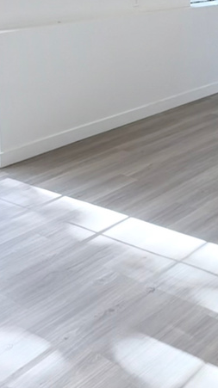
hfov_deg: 22.9
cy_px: 120
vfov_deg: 39.3
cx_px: 153
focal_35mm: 52
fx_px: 535
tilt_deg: -16.6
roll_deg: +0.1
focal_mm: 2.22
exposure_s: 1/120
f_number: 2.2
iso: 64
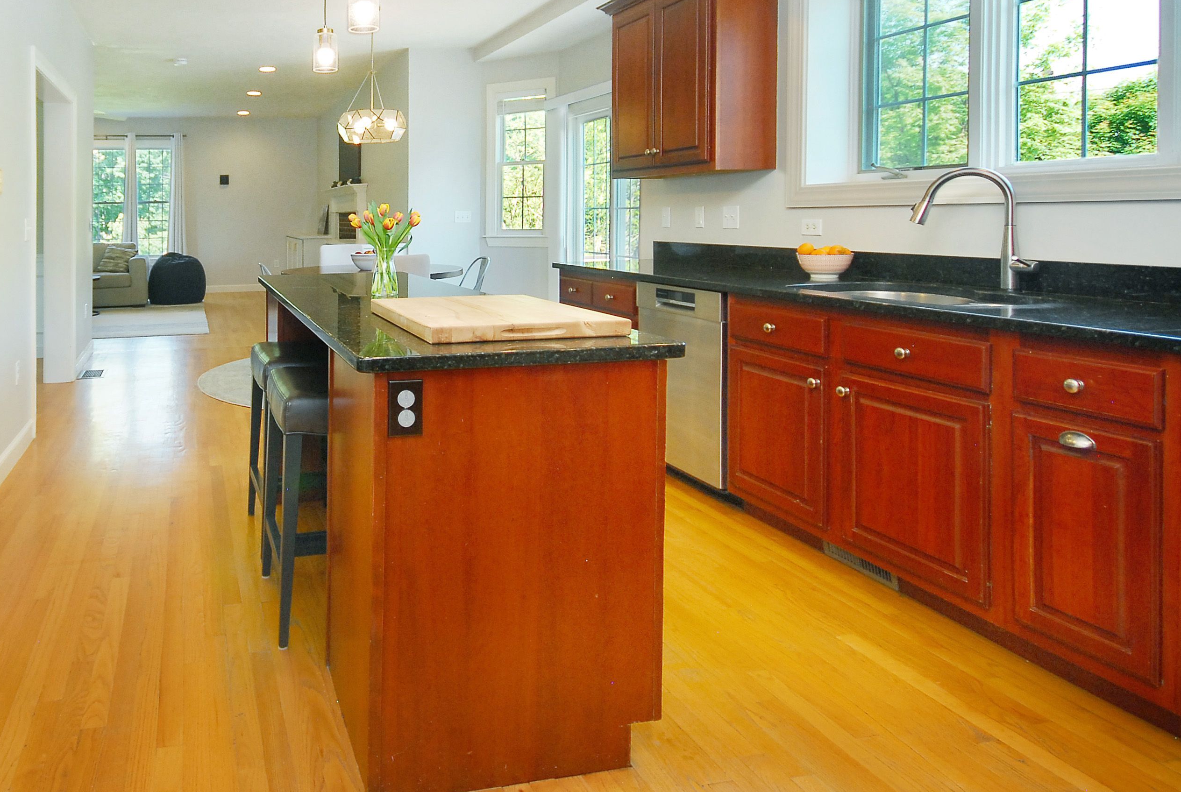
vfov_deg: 53.8
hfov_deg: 72.3
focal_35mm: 23
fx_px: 756
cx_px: 342
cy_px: 244
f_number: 5
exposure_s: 1/60
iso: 500
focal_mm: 10
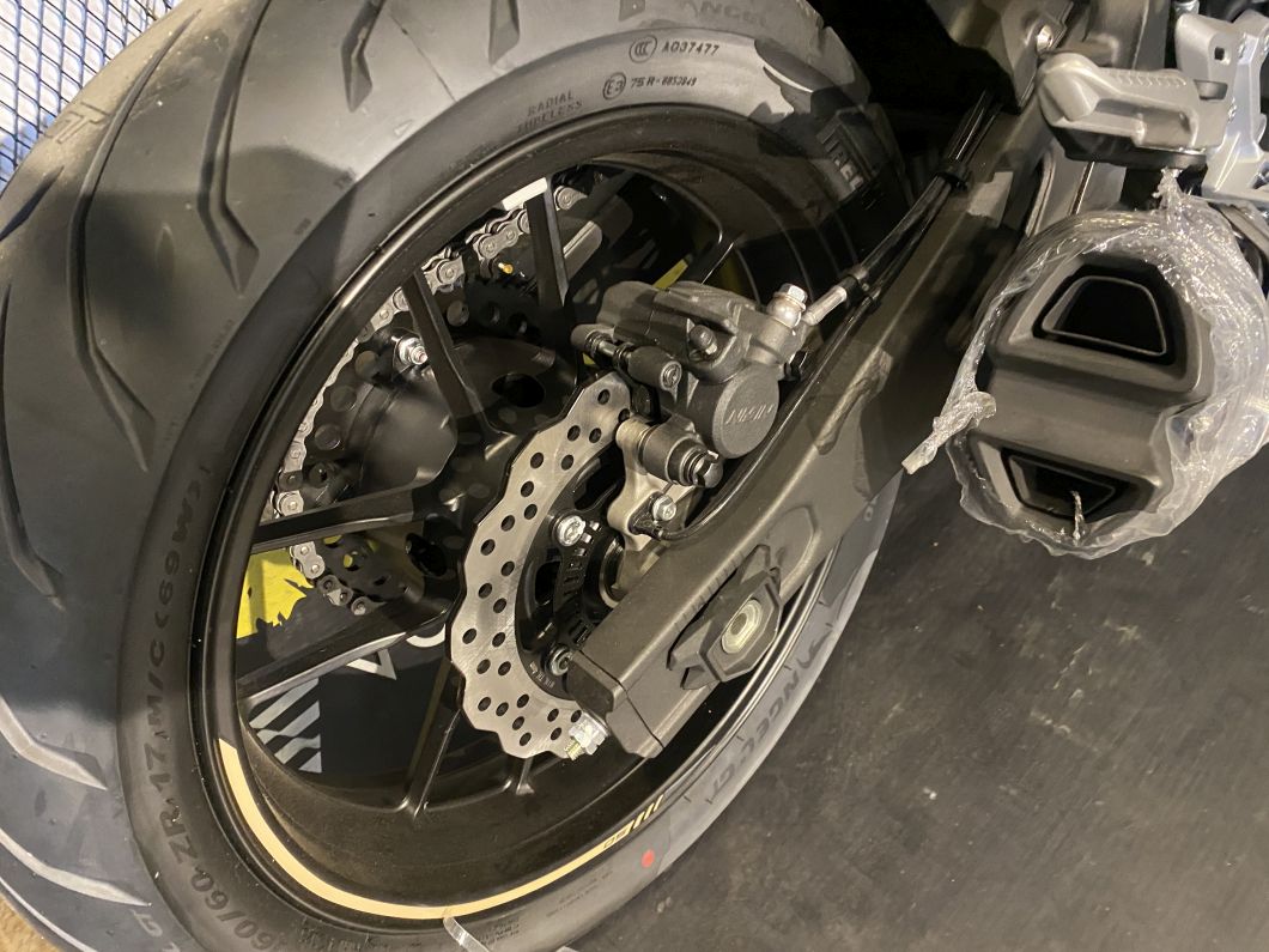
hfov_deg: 67.3
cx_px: 634
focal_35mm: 26
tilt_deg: -49.7
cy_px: 476
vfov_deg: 53.1
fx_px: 953
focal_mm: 4.25
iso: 640
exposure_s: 1/25
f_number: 1.8
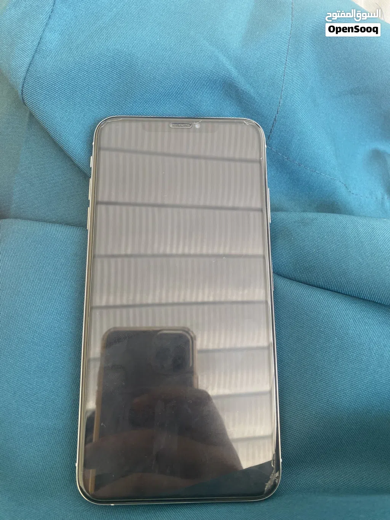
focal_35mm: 26
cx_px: 195
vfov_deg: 67.3
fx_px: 391
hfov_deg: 53.1
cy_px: 260
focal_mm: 4.25
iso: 100
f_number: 1.8
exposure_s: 1/121
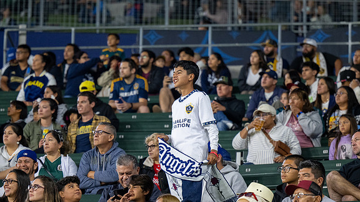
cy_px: 113
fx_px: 1881
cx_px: 180
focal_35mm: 197
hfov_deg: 10.9
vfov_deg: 6.2
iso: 1400
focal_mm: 125
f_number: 2.8
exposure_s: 1/200
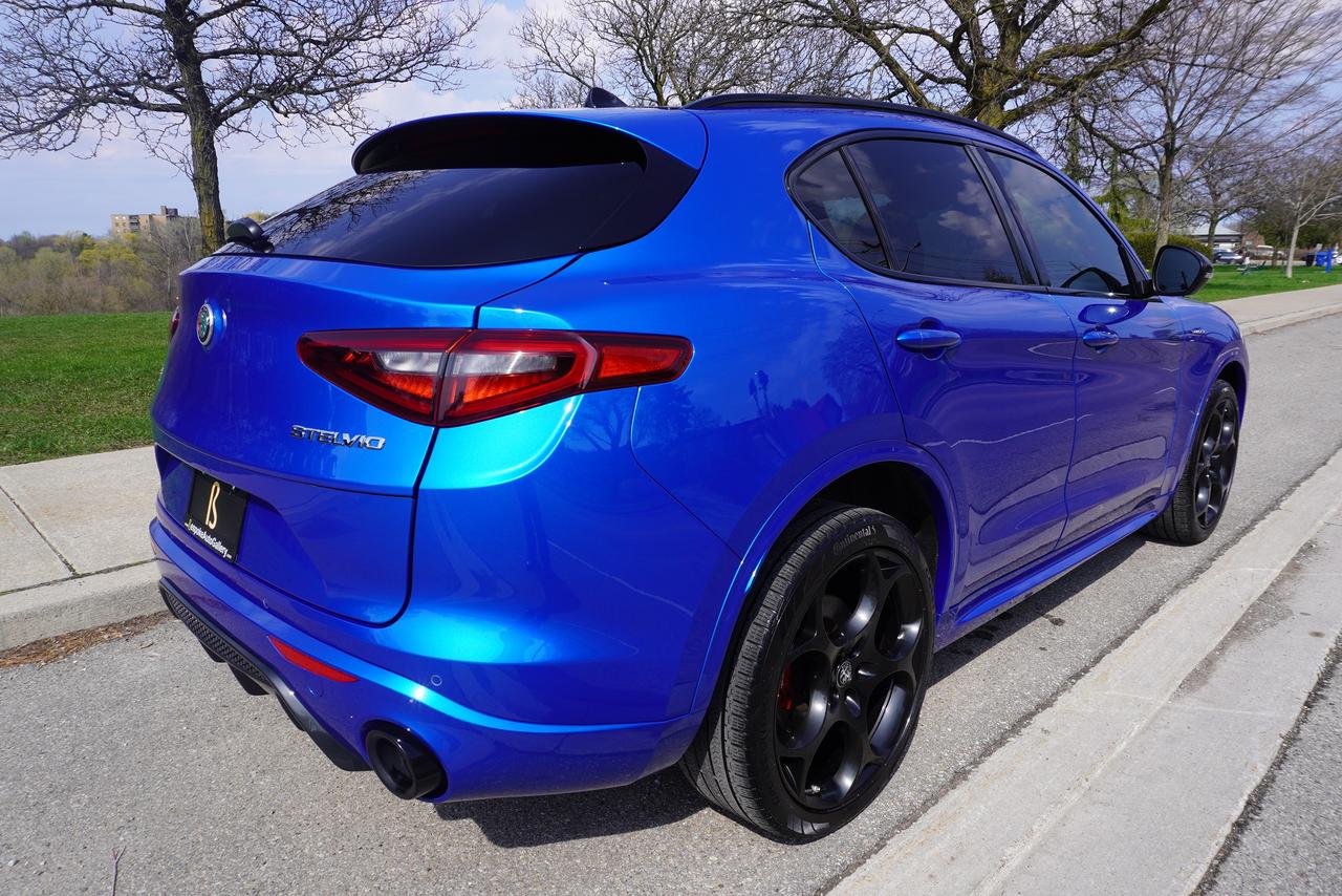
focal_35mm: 24
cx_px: 671
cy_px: 448
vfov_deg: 53.2
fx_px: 895
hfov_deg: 73.7
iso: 100
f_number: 10
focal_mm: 16
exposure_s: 1/160
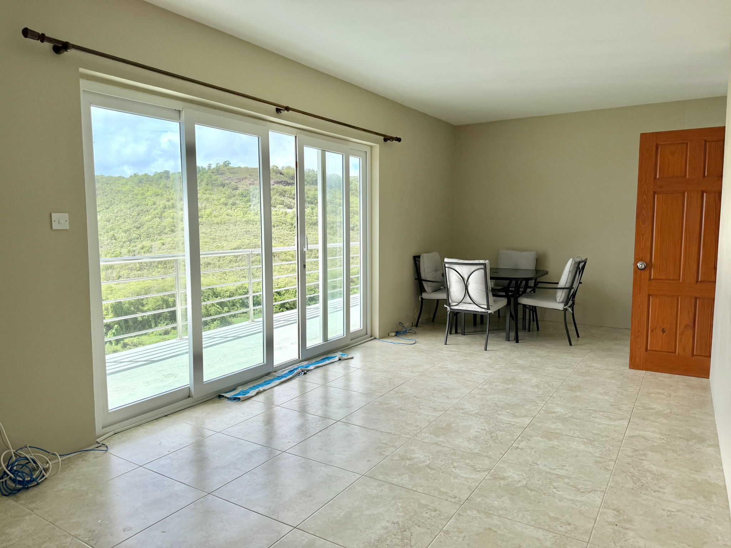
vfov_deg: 56.8
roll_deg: +0.2
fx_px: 507
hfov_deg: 71.6
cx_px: 366
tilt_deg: -6.1
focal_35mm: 24
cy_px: 274
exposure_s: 1/3279
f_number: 1.78
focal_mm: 6.76
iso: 80
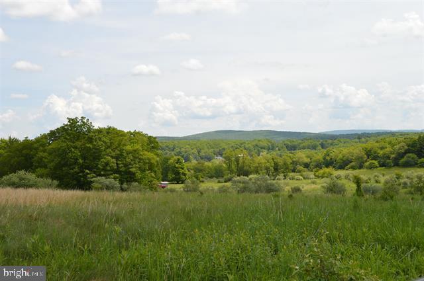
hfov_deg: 42.4
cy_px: 140
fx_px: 547
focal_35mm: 46
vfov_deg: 28.9
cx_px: 212
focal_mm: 31
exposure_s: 1/200
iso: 100
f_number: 10
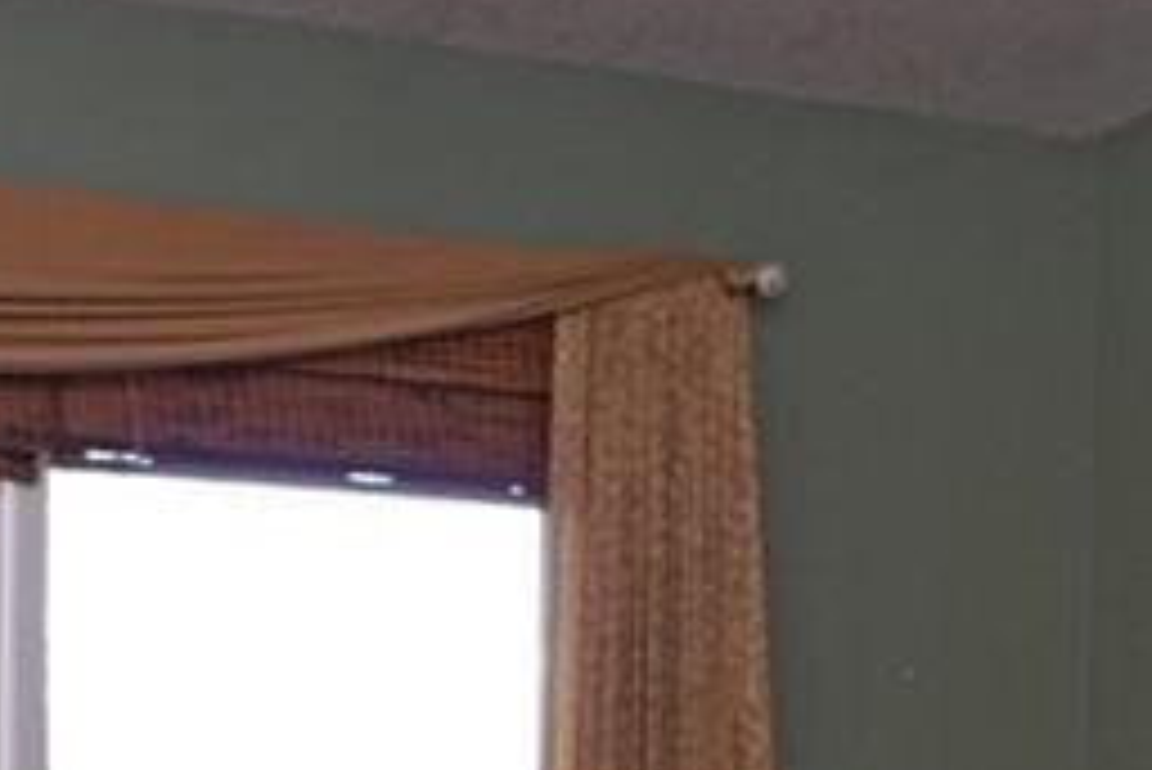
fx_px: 4610
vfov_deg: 9.2
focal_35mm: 144
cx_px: 374
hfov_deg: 14.2
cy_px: 1297
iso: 400
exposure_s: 1/60
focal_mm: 24
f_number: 4.2
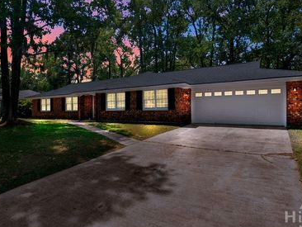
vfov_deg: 61.9
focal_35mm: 22
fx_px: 189
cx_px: 128
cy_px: 108
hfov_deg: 76.7
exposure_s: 1/250
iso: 250
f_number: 7.1
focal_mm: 11
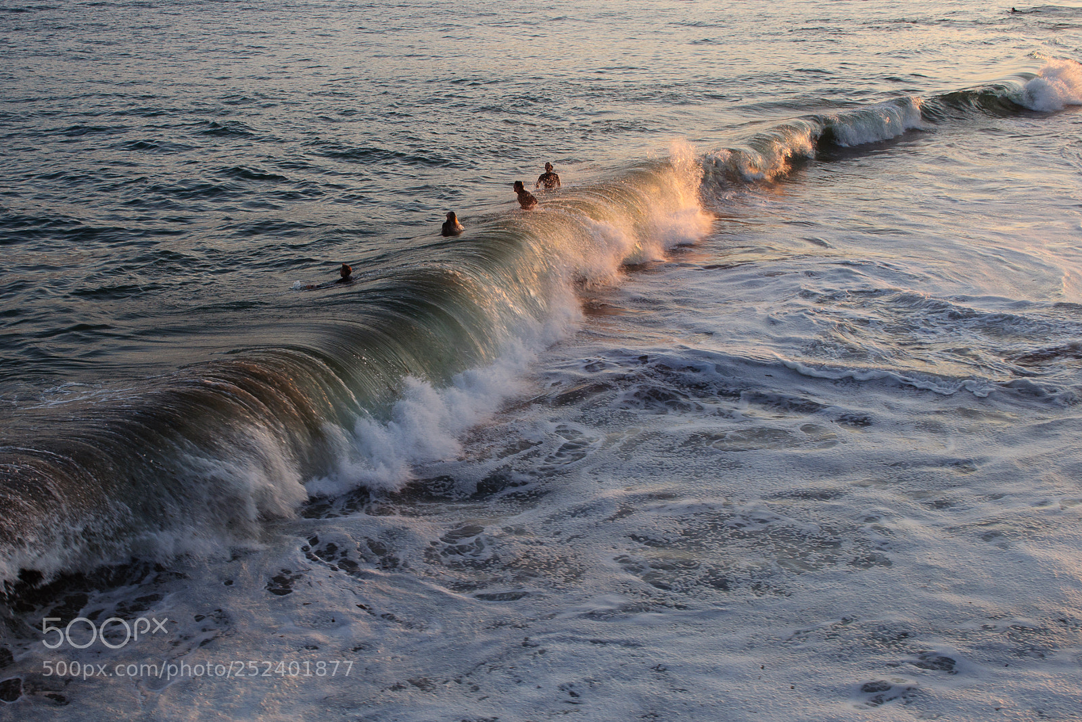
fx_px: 1307
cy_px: 361
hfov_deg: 45.0
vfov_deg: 30.9
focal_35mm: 44
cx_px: 541
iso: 200
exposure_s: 1/125
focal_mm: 29
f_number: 9
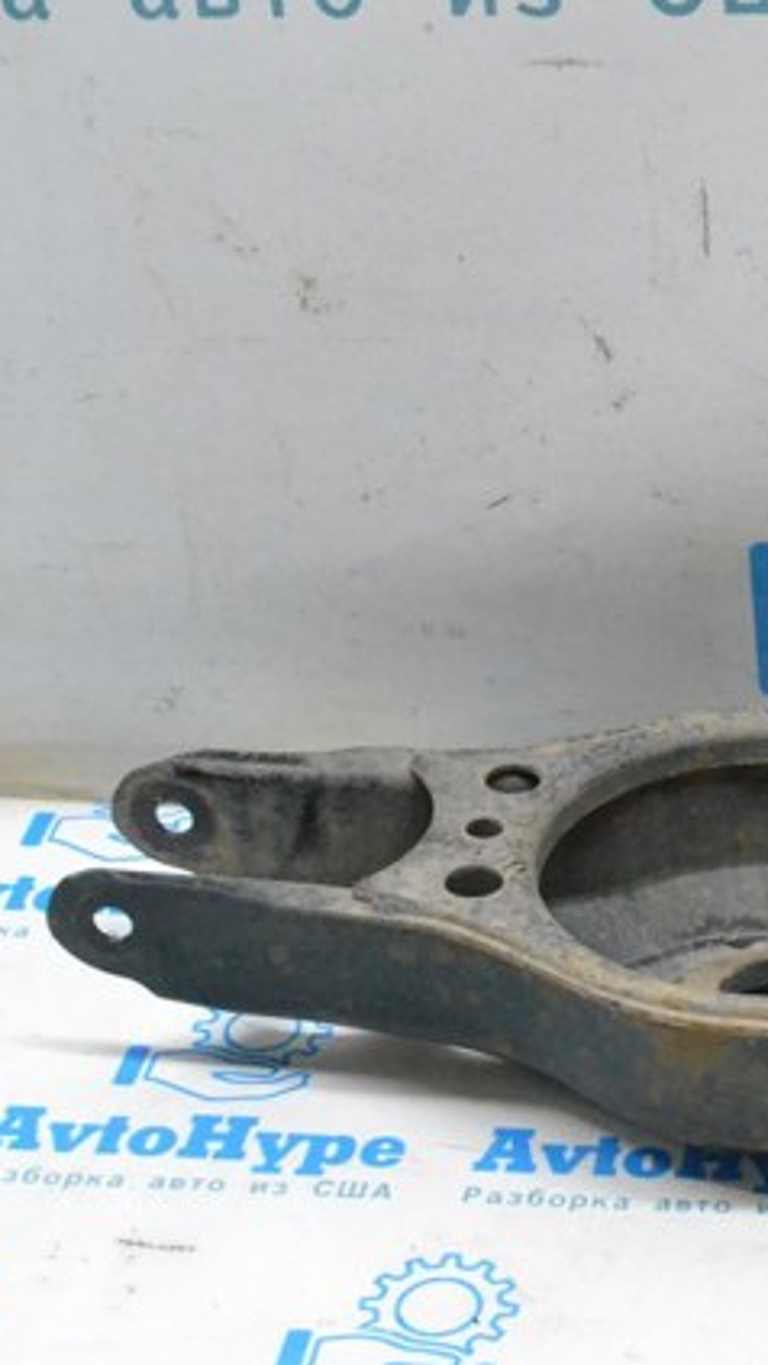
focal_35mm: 76
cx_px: 997
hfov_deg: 15.2
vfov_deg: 27.9
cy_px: 681
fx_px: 2751
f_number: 11
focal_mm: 32
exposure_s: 1/100
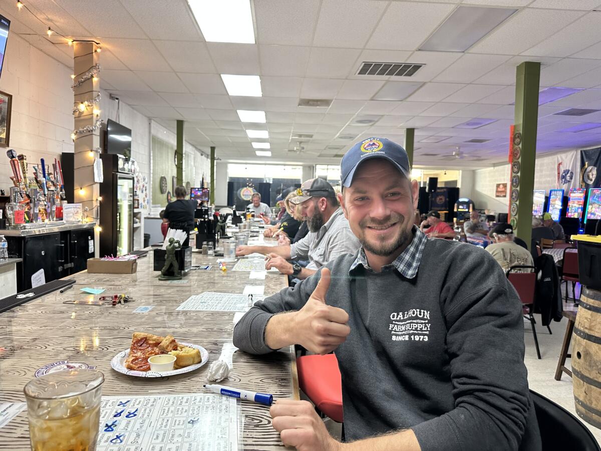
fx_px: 417
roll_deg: -1.8
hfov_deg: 71.6
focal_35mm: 24
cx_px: 300
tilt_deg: -2.4
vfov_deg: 56.8
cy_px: 226
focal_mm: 6.86
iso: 320
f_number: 1.78
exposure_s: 1/60
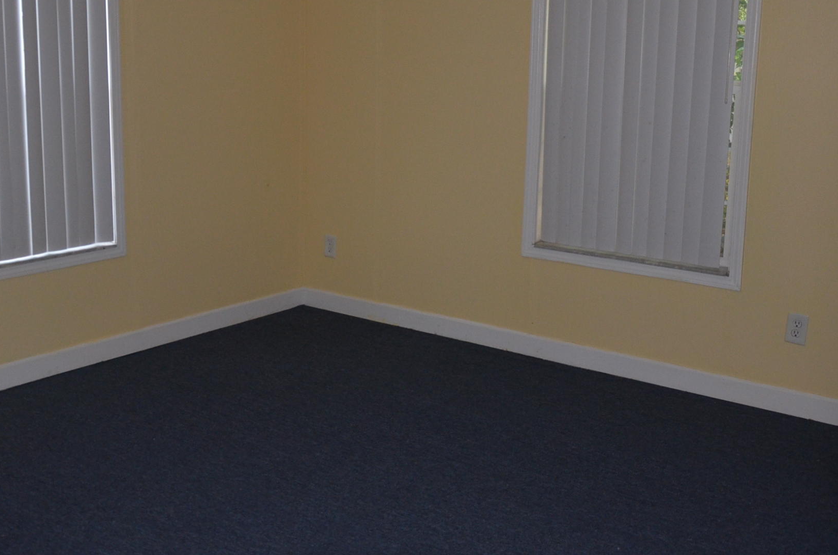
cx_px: 400
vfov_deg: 32.3
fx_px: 952
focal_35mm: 41
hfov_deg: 47.5
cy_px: 208
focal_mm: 18
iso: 800
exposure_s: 1/60
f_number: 3.5
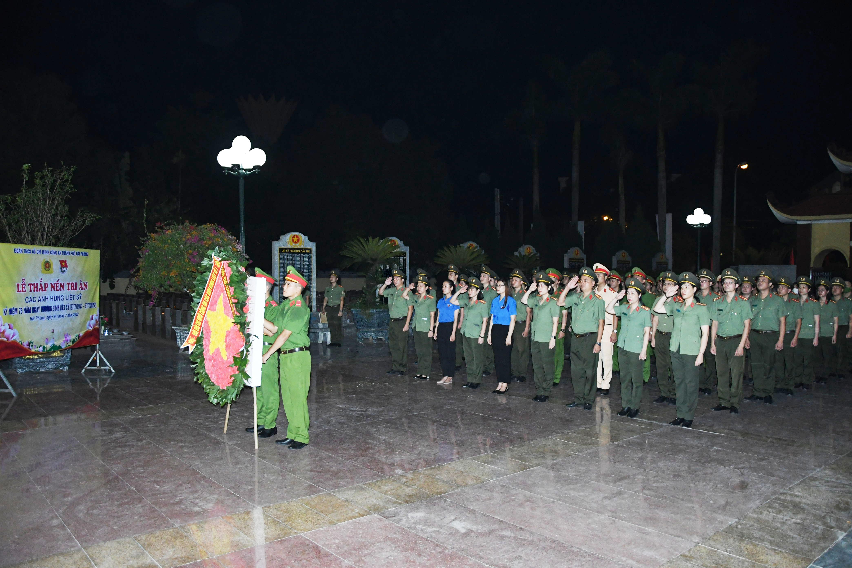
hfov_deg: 33.4
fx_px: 1420
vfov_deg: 22.6
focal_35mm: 60
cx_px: 426
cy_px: 284
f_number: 4.5
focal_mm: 40
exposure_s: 1/200
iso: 2500
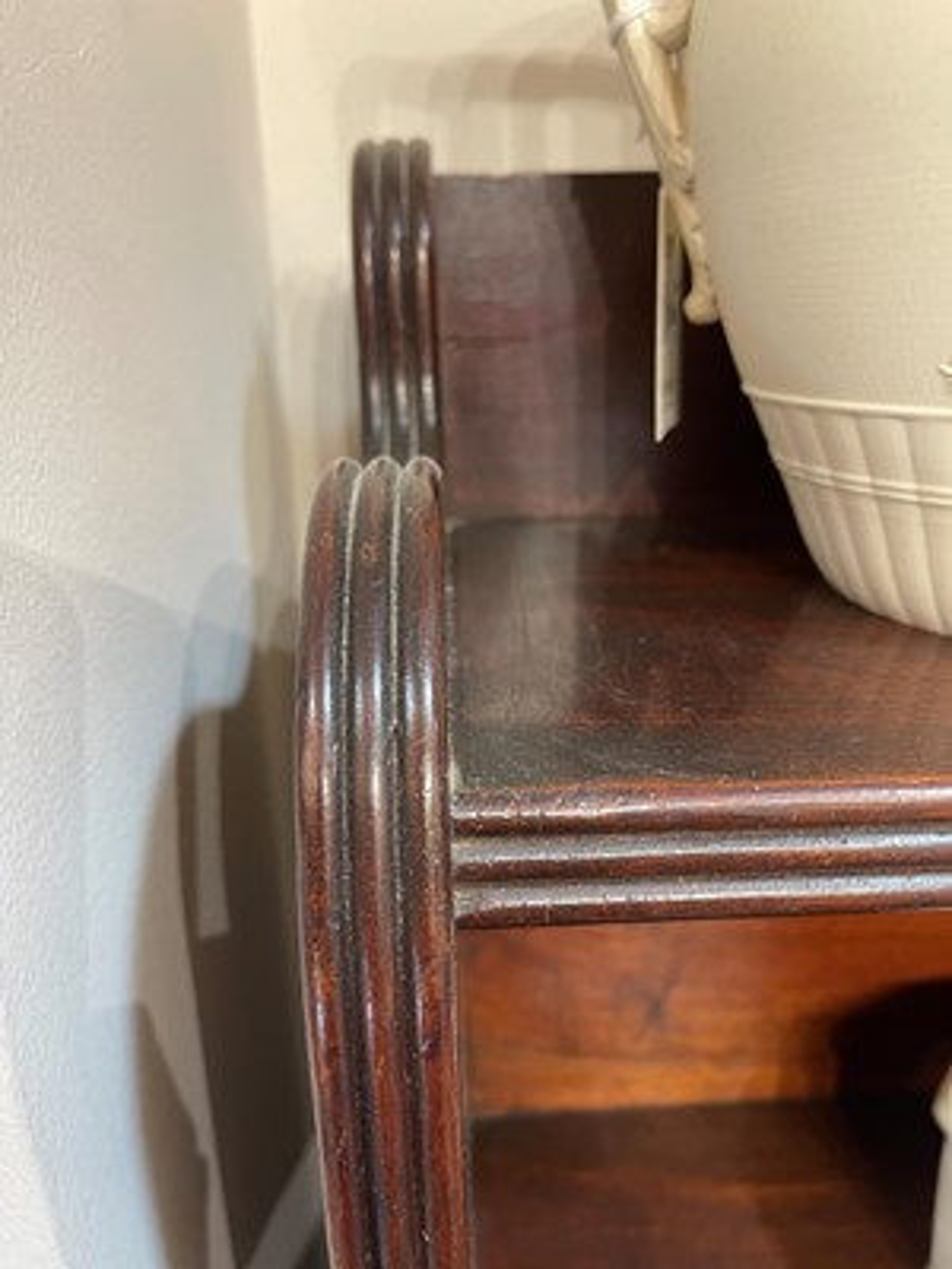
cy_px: 634
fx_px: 917
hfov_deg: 54.9
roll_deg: +1.5
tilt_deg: -19.0
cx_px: 476
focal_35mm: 25
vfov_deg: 69.4
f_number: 1.6
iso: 250
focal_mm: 5.1
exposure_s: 1/50
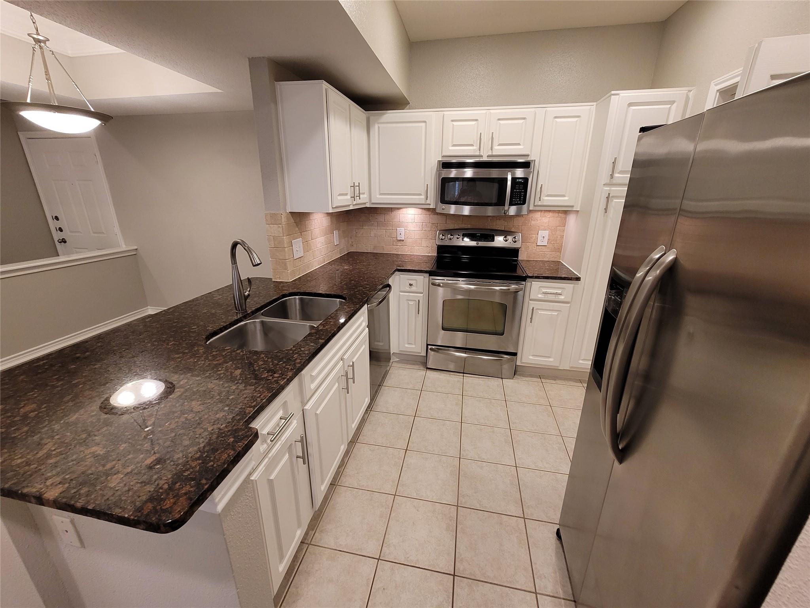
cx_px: 405
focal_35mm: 13
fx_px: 304
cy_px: 304
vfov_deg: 89.9
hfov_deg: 106.2
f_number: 2.2
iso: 250
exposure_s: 1/60
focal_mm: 2.2
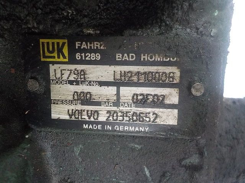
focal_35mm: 30
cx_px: 122
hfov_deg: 60.0
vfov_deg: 46.8
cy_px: 92
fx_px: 212
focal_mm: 4.1
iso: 800
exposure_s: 1/40
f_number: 3.3
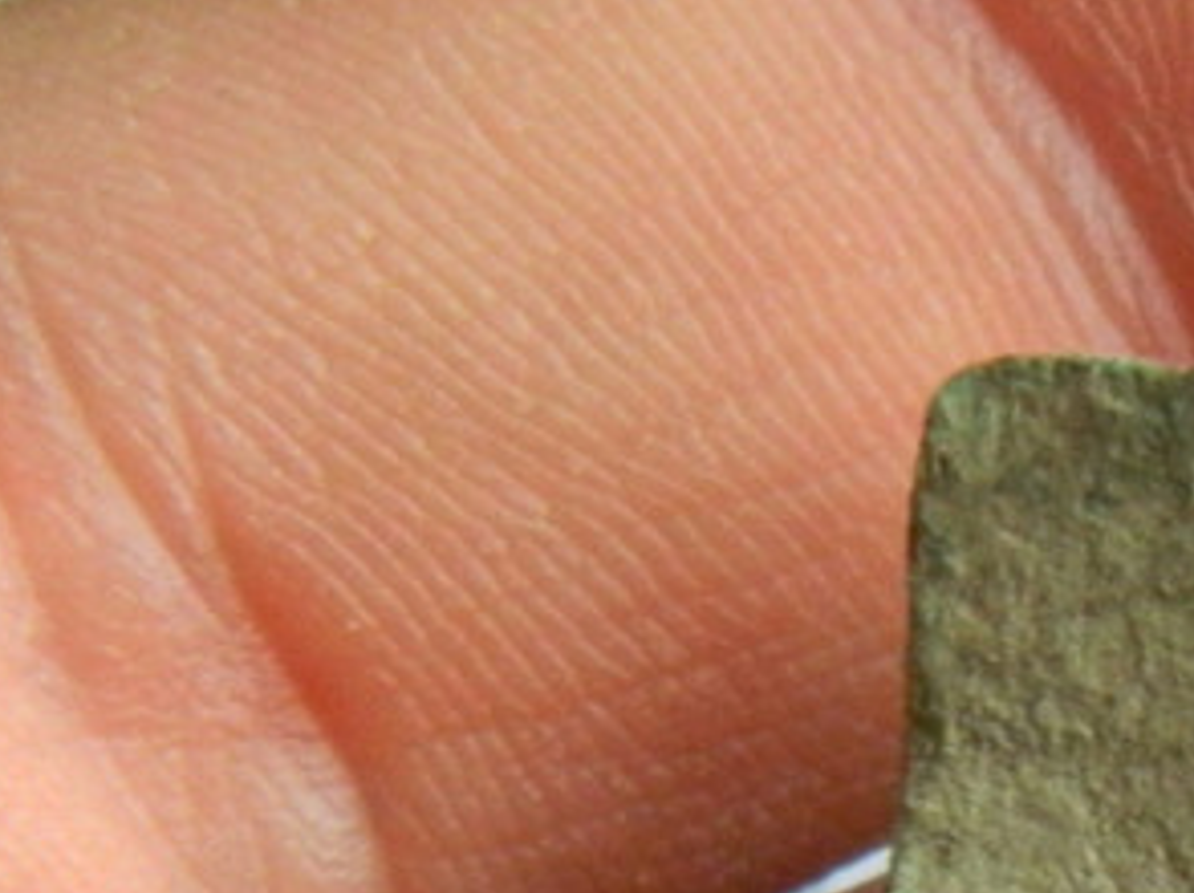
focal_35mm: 305
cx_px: 1817
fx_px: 10512
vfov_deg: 4.8
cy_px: 1425
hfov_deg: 6.4
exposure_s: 1/80
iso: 400
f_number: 4.2
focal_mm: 15.1
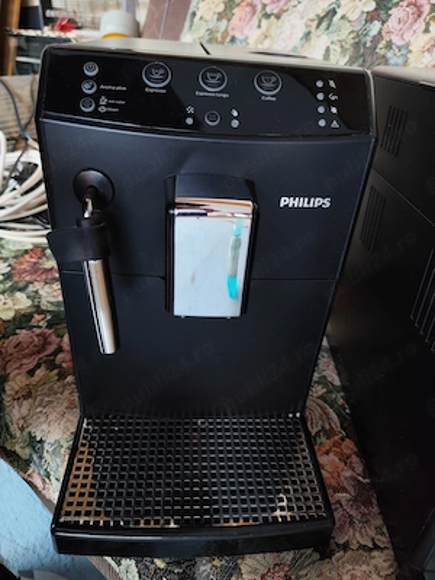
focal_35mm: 23
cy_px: 290
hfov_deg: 58.9
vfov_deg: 73.9
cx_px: 218
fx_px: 385
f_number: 1.65
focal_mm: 6.14
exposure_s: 1/50
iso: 250
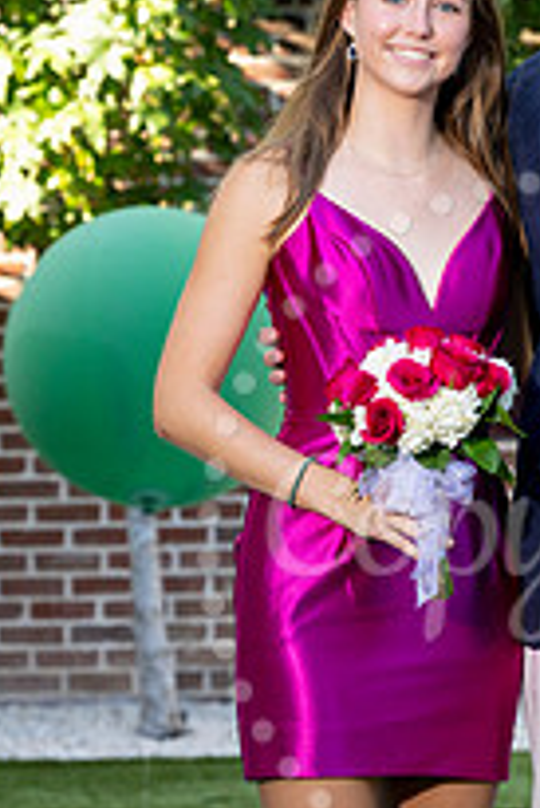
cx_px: 568
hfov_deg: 6.7
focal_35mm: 204
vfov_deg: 10.1
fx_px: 4582
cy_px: 536
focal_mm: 93
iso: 400
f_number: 5
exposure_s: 1/200
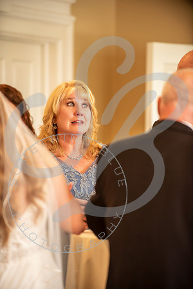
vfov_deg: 10.3
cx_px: 96
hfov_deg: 6.9
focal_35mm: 200
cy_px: 144
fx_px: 1608
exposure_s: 1/250
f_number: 2.8
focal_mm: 200
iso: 1000
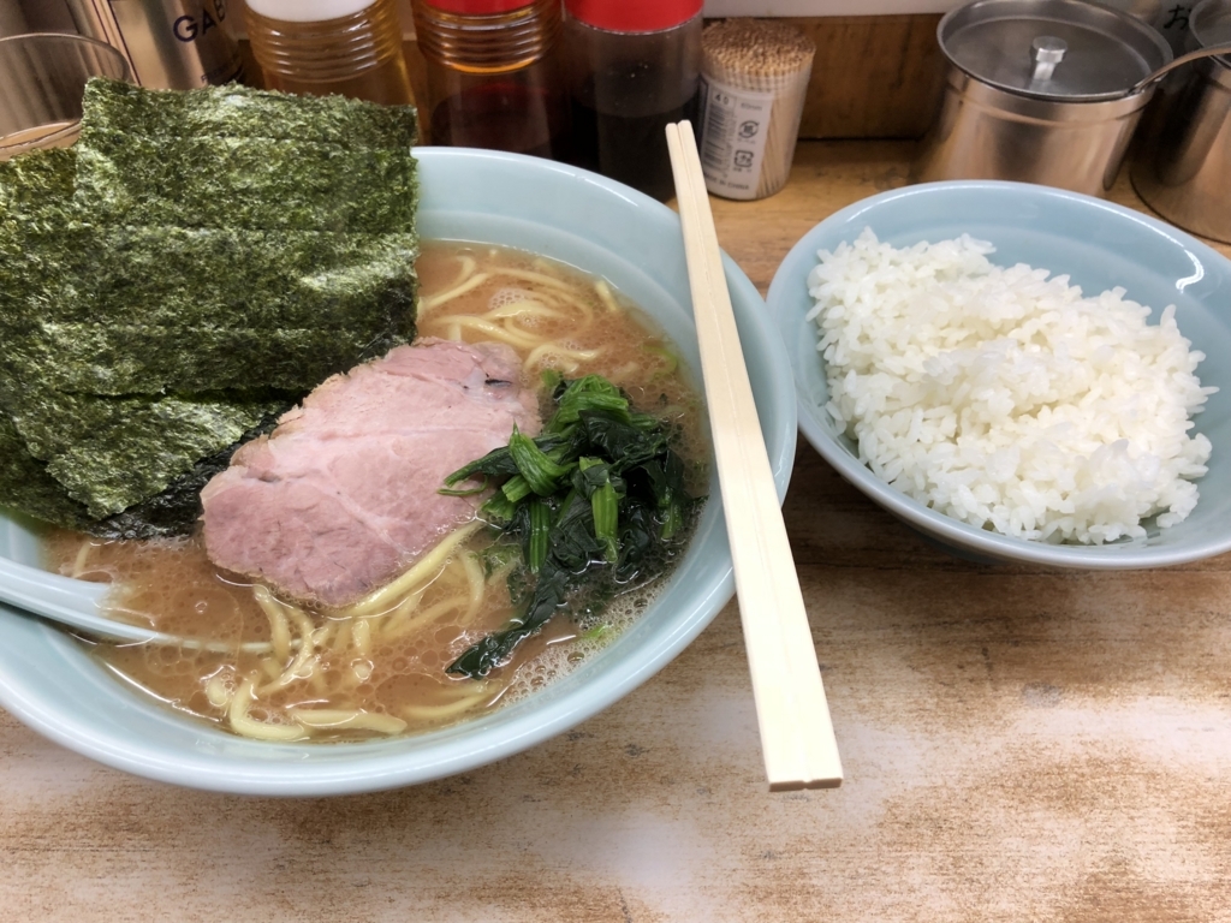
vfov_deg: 49.7
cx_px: 616
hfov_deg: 63.4
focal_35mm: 28
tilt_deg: -48.5
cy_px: 462
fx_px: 996
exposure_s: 1/33
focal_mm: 4
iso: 25
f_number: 1.8
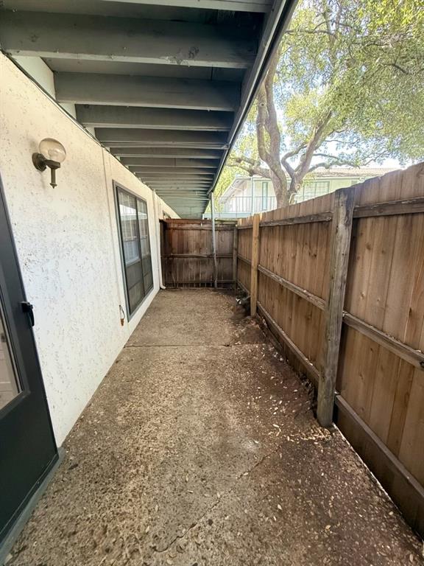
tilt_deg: -12.1
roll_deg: +0.9
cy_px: 283
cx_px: 212
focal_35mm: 14
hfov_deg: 85.7
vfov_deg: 102.1
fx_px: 229
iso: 320
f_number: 2.2
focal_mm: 2.22
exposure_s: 1/99
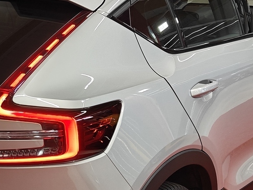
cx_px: 25
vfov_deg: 16.5
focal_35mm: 89
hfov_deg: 21.5
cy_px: 139
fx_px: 650
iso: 100
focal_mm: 5.59
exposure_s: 1/100
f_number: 1.8
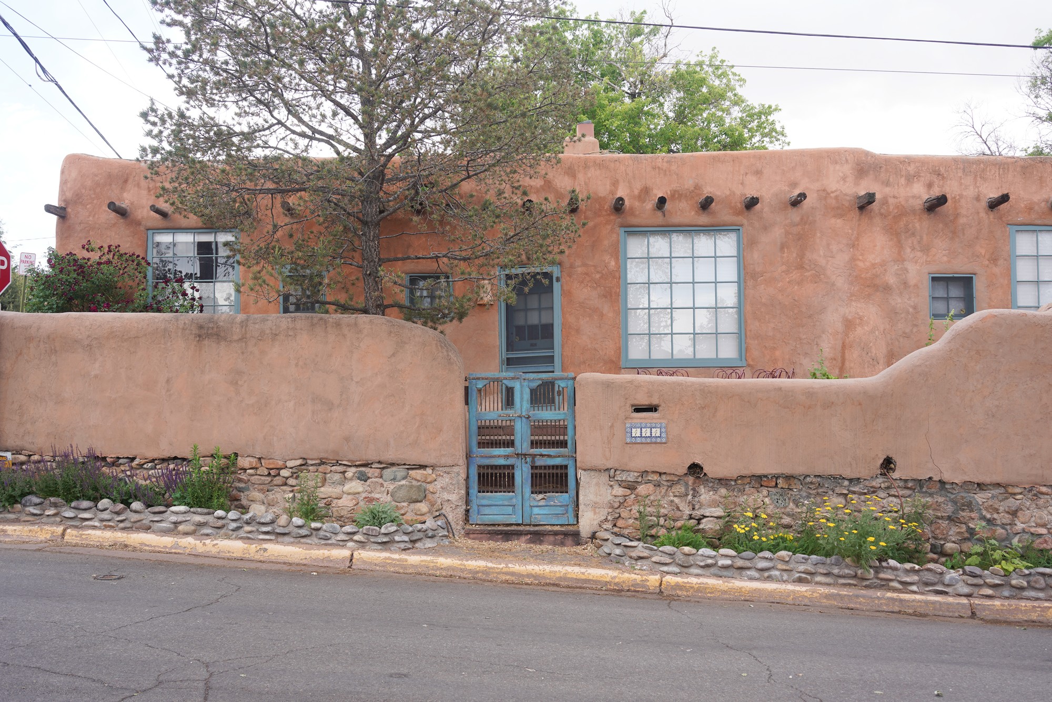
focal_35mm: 33
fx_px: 964
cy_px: 351
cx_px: 526
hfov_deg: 57.2
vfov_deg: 40.0
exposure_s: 1/100
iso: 100
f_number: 4.5
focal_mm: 33
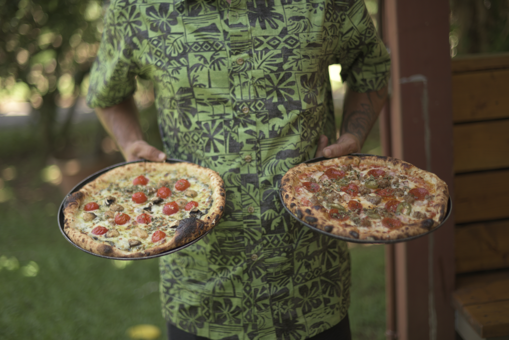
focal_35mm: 50
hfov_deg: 39.6
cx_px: 254
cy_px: 170
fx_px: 707
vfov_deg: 27.0
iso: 200
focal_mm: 50
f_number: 1.4
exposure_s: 1/1000
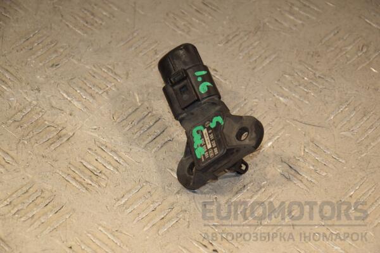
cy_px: 126
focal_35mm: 138
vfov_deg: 9.9
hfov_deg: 14.9
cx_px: 190
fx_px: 1457
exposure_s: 1/200
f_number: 7.1
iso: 800
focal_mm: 92
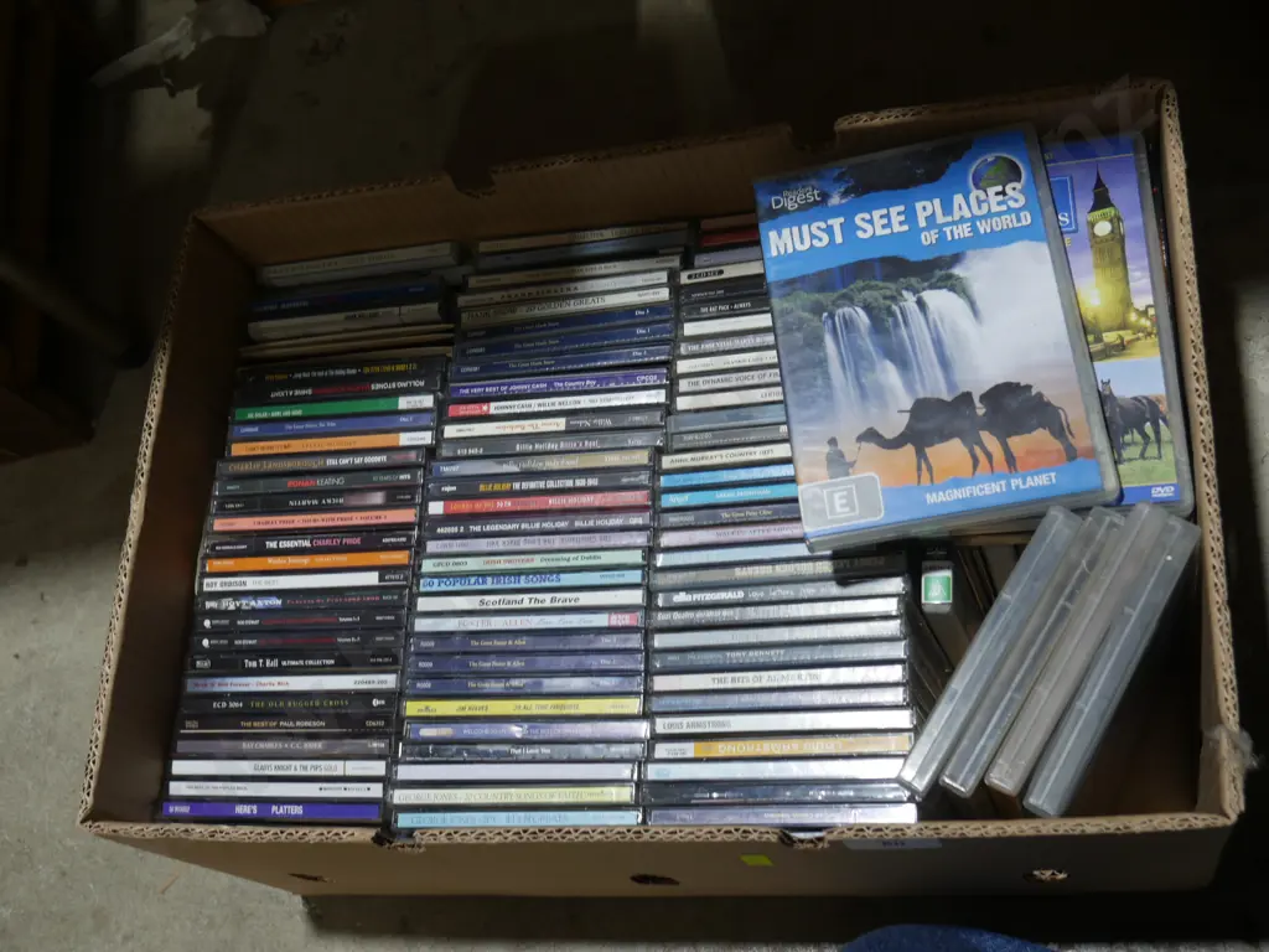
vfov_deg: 34.3
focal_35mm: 42
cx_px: 634
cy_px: 476
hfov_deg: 44.8
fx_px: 1540
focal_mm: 21
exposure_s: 1/60
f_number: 4.6
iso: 200
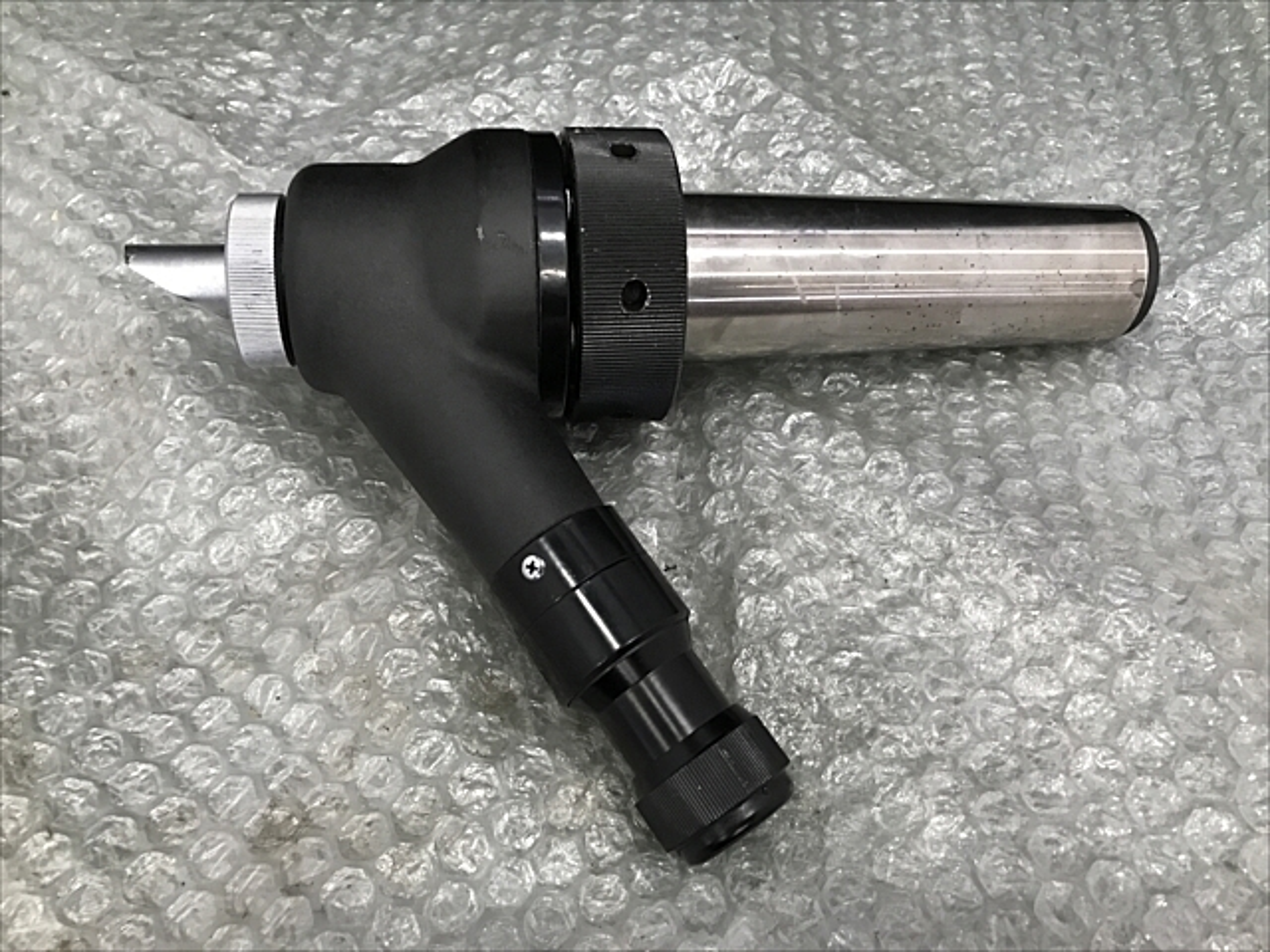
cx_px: 635
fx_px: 1027
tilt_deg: -57.8
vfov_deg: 49.7
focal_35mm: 28
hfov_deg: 63.4
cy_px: 476
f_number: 1.8
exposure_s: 1/15
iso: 50
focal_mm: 3.99
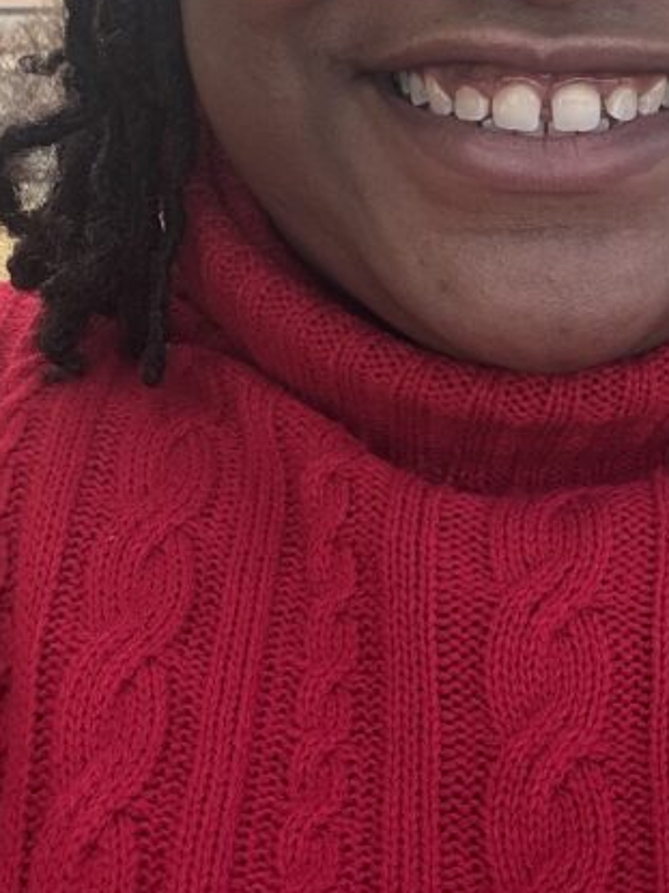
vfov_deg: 25.7
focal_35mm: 74
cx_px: 544
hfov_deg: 19.7
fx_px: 1908
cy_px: 142
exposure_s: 1/142
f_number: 1.9
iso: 32
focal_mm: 2.69
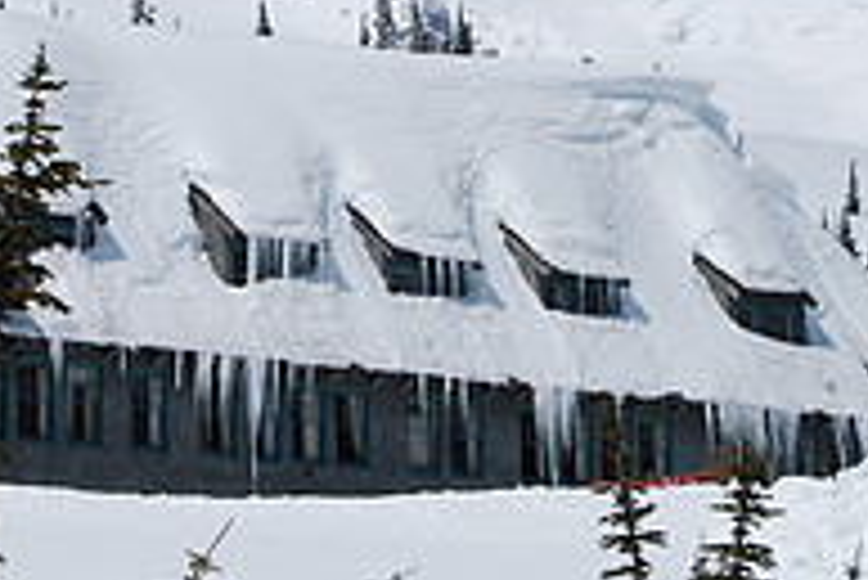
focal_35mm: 180
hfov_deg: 11.4
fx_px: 4343
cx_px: 112
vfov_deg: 7.6
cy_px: -90
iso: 100
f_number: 10
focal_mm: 40
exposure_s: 1/400
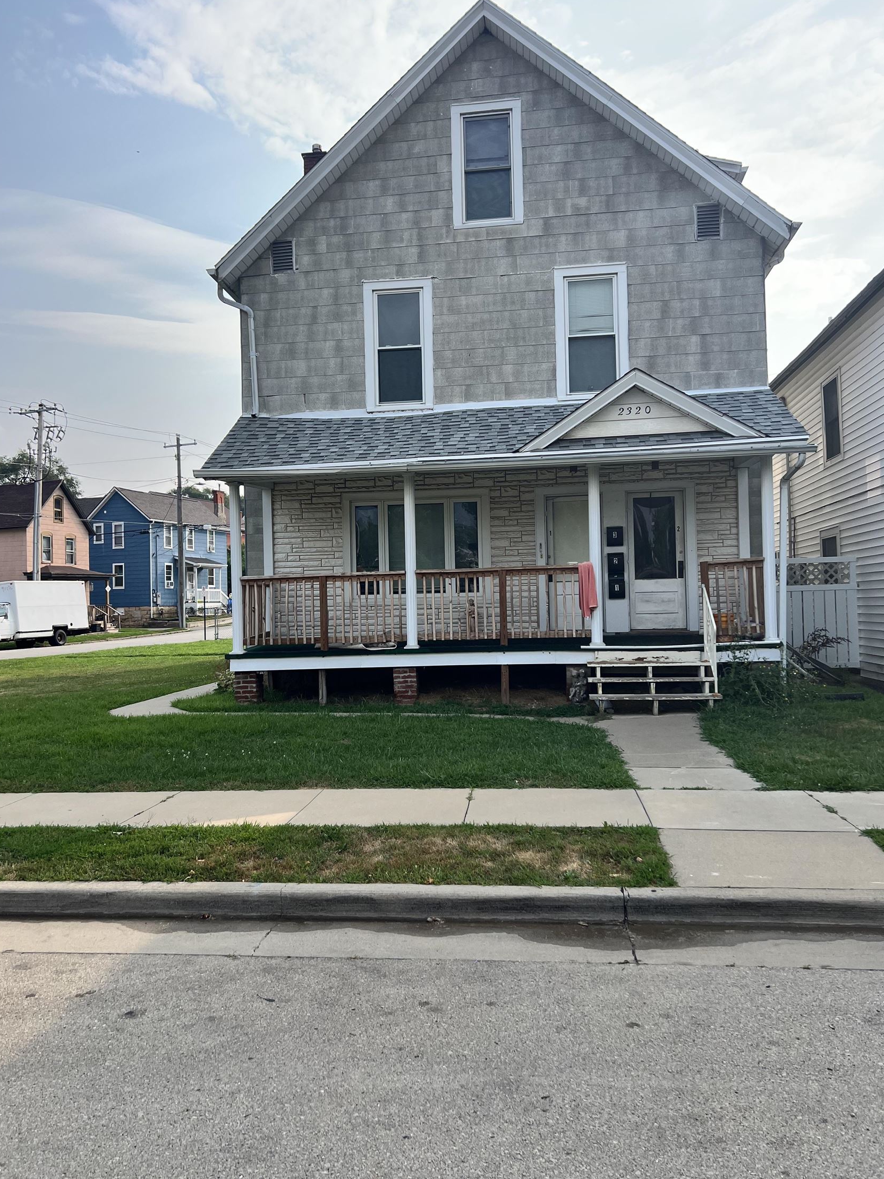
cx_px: 427
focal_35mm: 27
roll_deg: +1.5
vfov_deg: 65.3
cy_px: 580
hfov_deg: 51.3
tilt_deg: +2.6
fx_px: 919
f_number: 1.5
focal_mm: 5.7
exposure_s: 1/2165
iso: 50
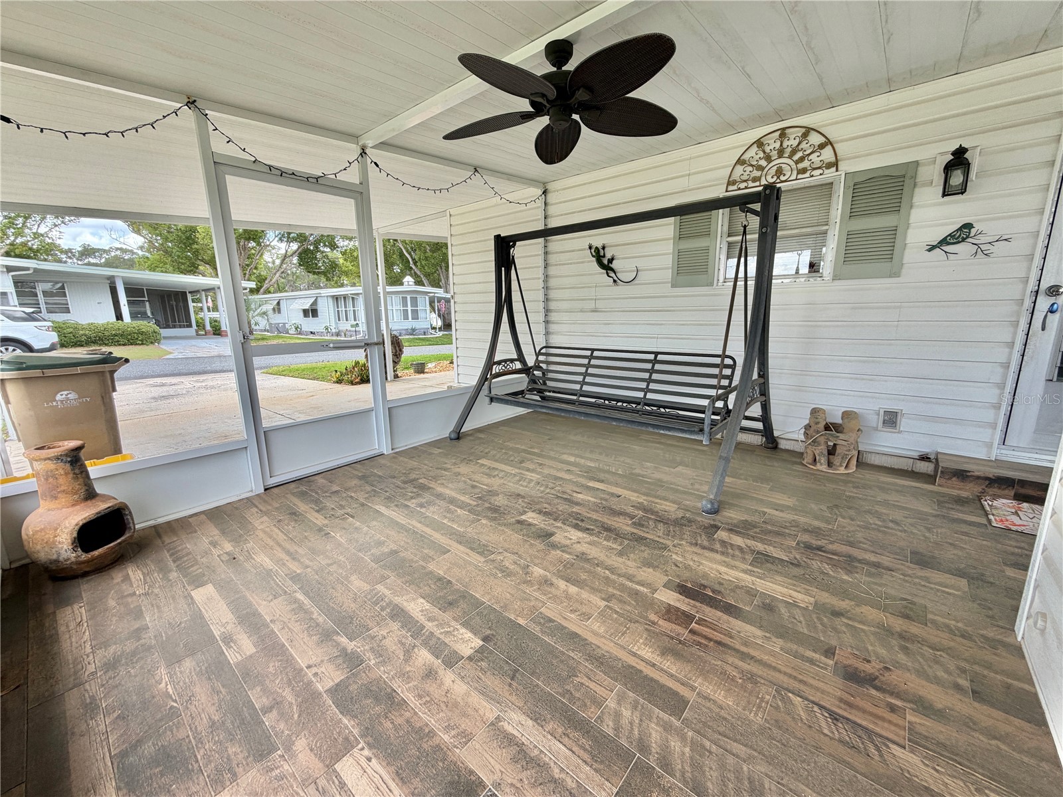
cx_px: 532
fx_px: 430
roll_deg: +1.4
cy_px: 398
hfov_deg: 102.1
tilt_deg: -12.1
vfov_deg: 85.7
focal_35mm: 14
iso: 40
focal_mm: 2.22
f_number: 2.2
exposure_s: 1/127
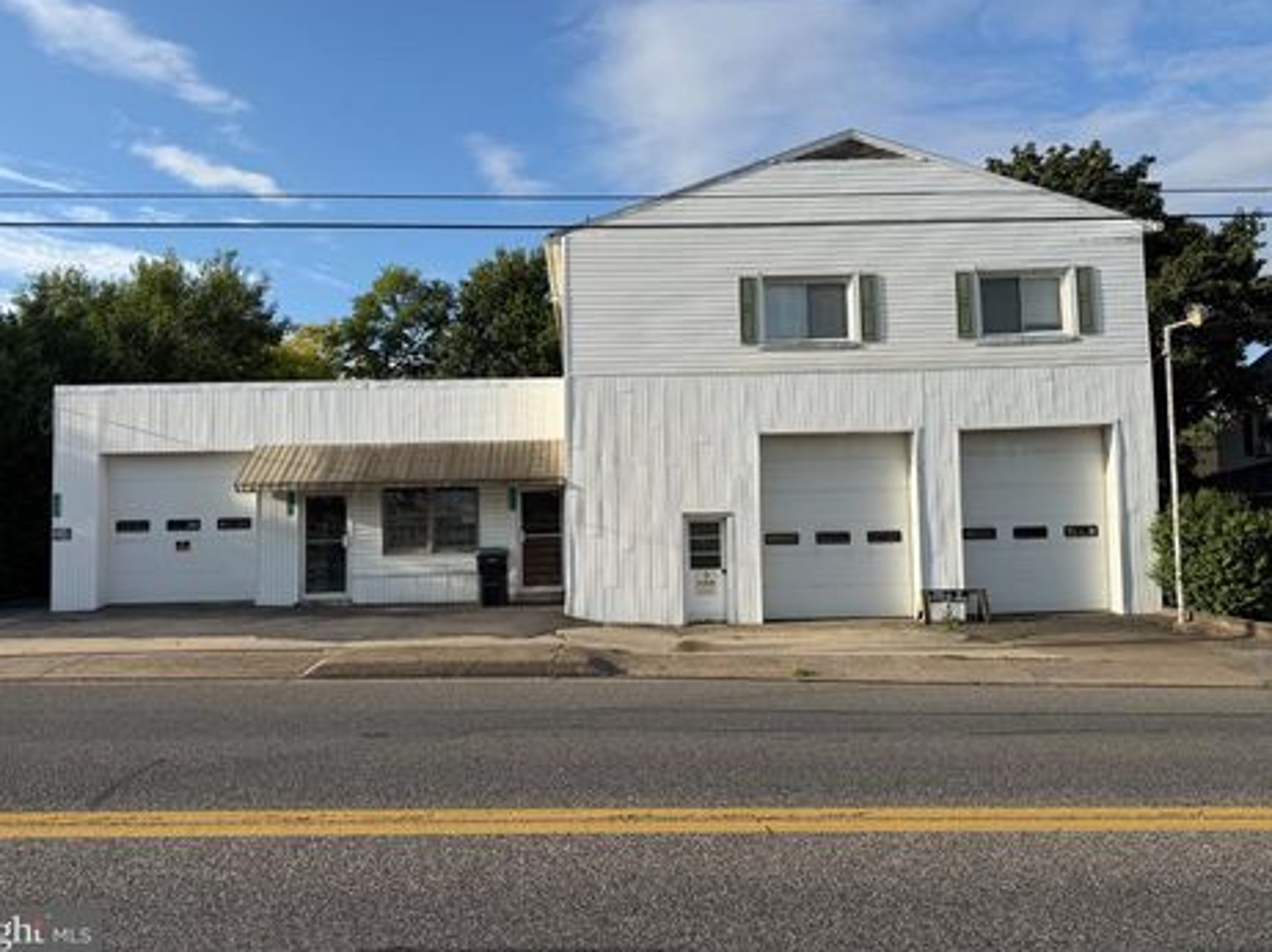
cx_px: 622
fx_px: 955
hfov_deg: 67.3
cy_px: 444
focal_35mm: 26
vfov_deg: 53.0
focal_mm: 6.76
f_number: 1.78
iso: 80
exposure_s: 1/4167
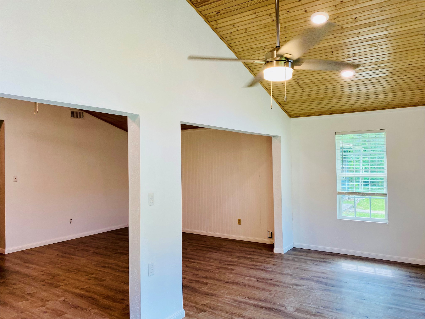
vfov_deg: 53.1
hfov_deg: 67.3
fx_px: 319
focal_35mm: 26
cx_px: 212
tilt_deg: +0.9
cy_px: 160
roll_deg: +1.1
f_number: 1.8
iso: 100
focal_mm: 4.25
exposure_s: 1/120
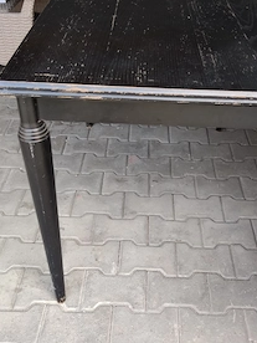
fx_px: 416
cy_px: 185
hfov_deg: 34.2
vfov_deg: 44.8
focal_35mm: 42
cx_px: 161
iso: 50
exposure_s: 1/50
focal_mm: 4.22
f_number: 1.8
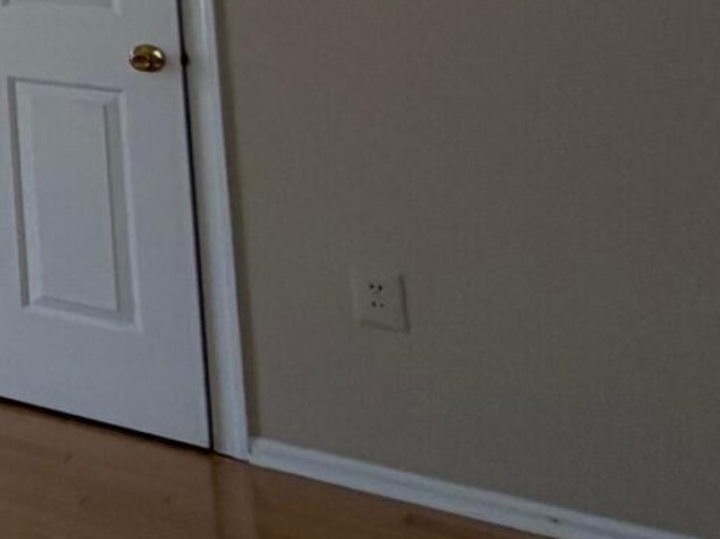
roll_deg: +0.9
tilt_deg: +4.9
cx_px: -1131
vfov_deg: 17.8
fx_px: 1518
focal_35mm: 73
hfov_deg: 14.0
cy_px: -300
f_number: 2.2
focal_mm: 2.22
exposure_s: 1/144
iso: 50
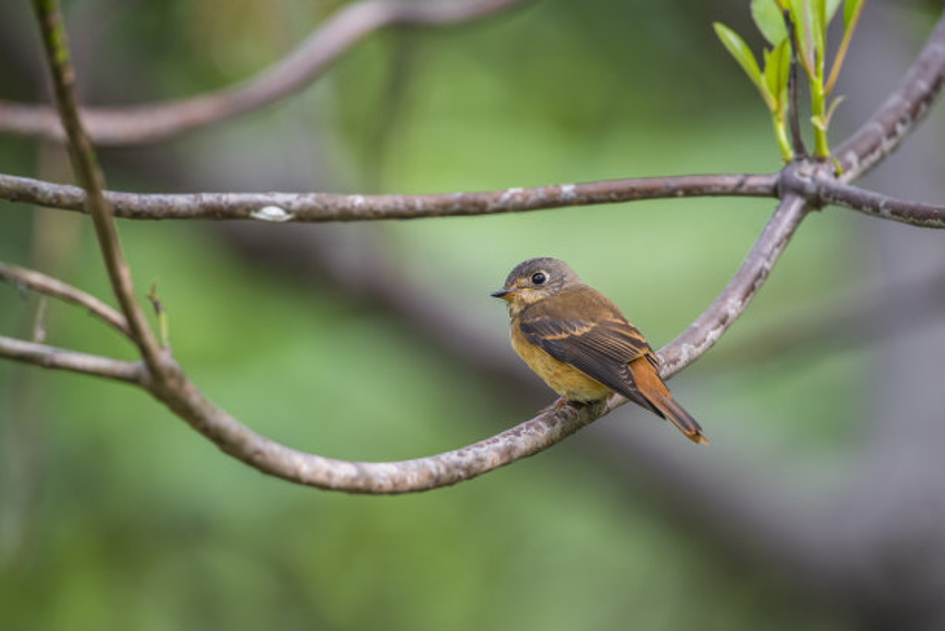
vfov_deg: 2.8
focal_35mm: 500
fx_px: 13134
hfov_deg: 4.1
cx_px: 472
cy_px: 316
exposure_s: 1/200
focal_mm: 500
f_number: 5.6
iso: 640
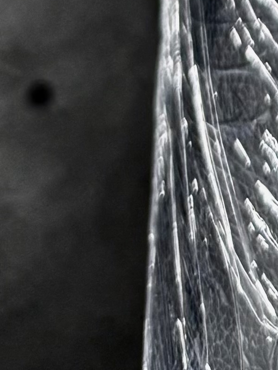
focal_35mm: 173
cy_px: -937
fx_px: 1852
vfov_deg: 8.4
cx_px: 536
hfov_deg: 8.2
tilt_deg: -56.7
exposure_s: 1/120
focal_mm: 6.76
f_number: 1.78
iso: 125
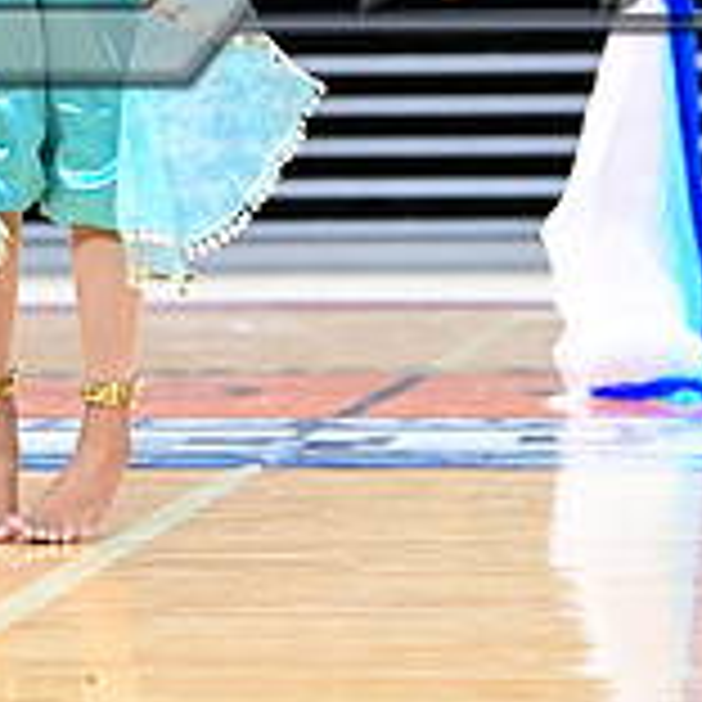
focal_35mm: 221
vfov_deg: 7.9
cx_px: 234
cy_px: -108
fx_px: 5071
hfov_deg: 7.9
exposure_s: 1/1000
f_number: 3.2
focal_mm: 70
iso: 6400
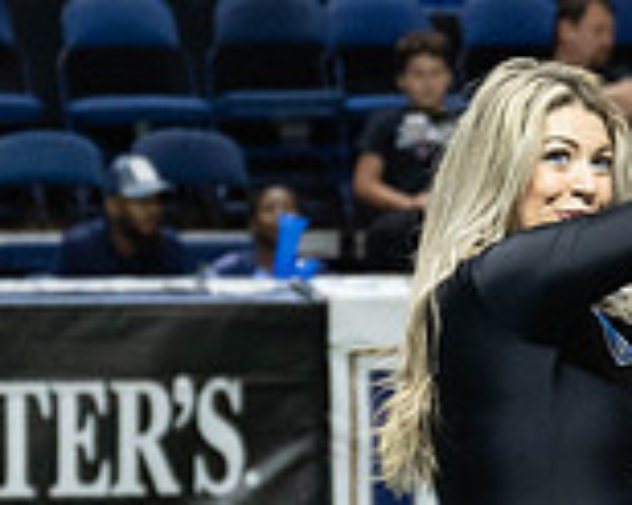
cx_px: 683
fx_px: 8300
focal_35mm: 444
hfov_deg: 4.4
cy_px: 379
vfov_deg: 3.5
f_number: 2.8
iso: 3200
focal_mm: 70
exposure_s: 1/800
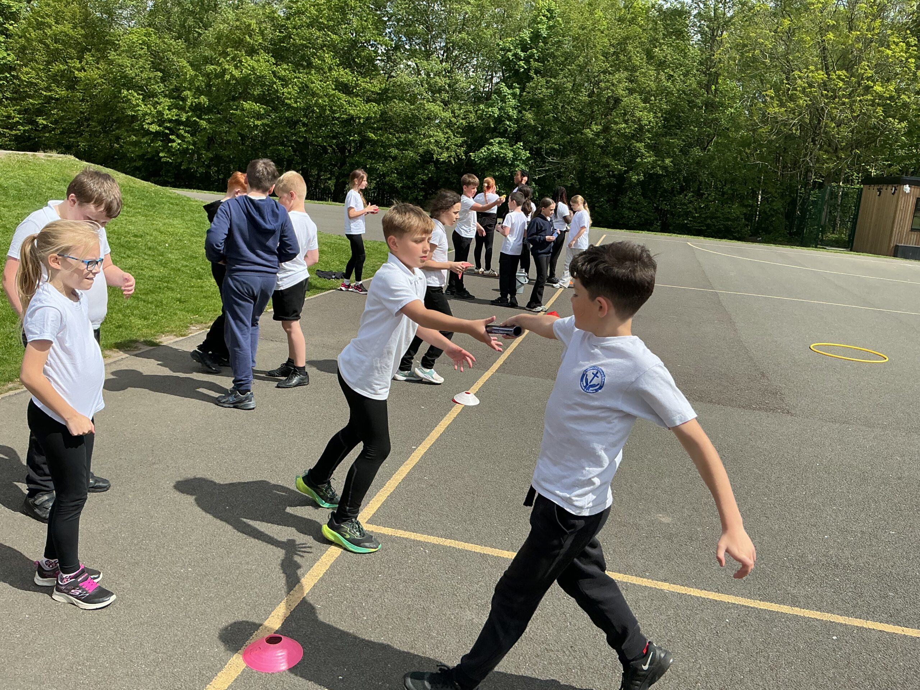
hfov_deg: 61.7
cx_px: 460
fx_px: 771
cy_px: 345
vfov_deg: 48.2
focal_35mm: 29
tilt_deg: -13.2
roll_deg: -4.5
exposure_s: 1/1730
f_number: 1.8
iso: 25
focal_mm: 3
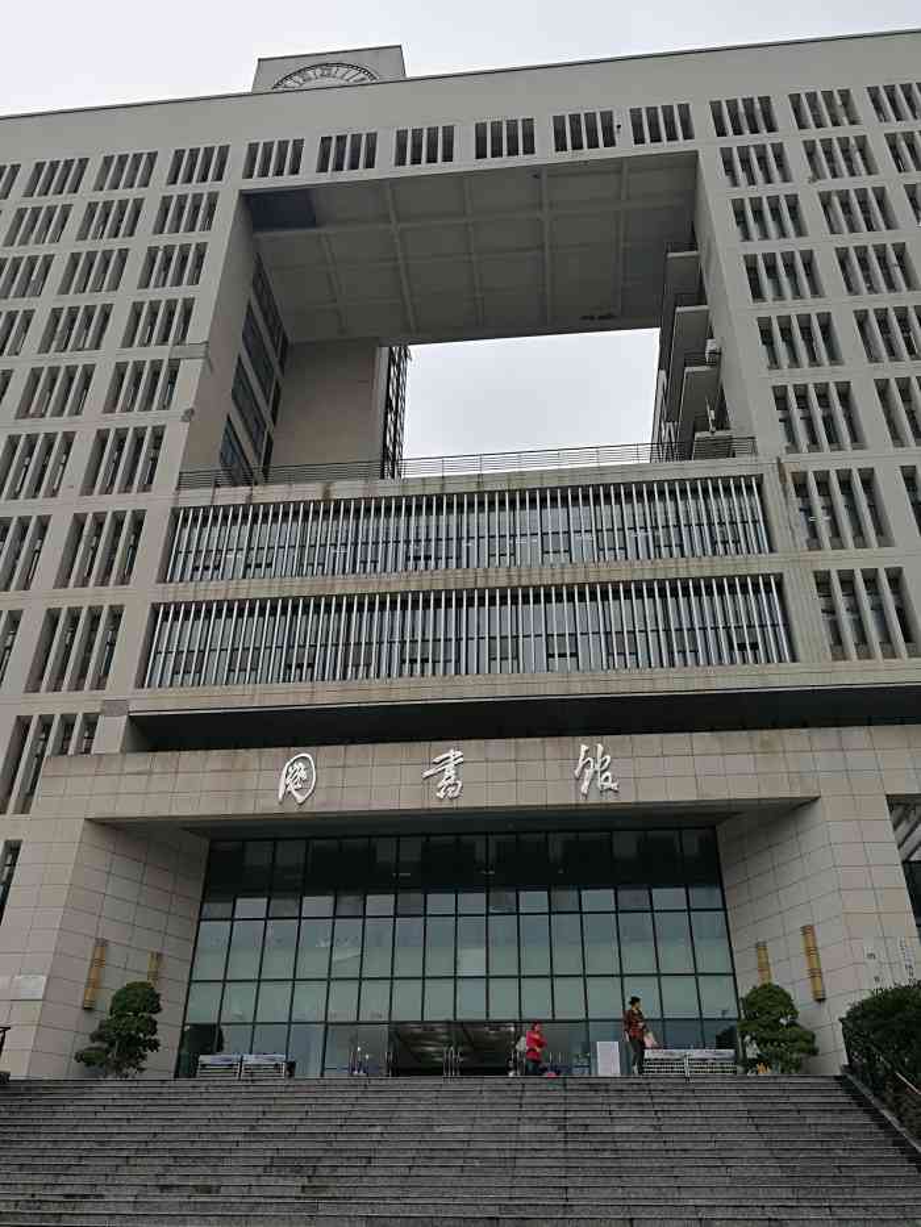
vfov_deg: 65.3
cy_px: 614
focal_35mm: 27
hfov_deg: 51.4
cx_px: 460
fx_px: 958
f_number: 2.2
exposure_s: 1/312
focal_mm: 3.95
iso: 50
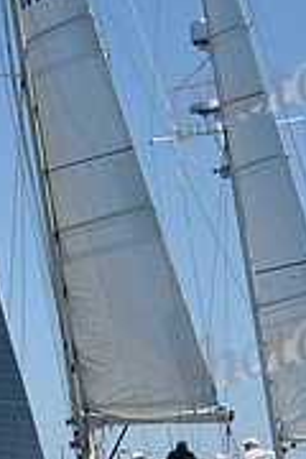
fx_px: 2881
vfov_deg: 9.0
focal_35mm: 226
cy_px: -23
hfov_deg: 6.1
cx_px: 34
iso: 250
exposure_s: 1/1600
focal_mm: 70
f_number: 8
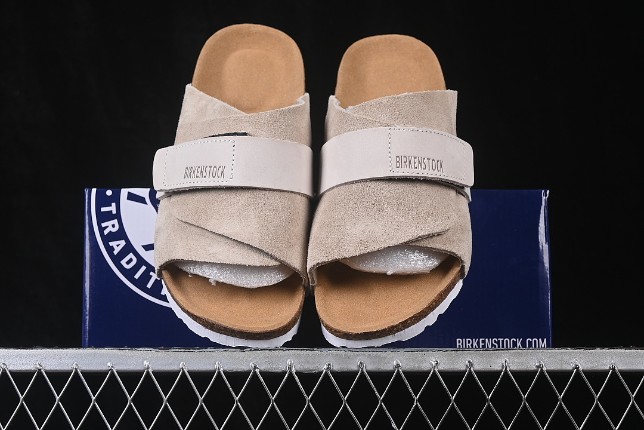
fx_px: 1342
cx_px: 322
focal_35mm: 75
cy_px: 215
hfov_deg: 27.0
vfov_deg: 18.2
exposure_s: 1/80
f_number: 8
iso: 160
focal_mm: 50
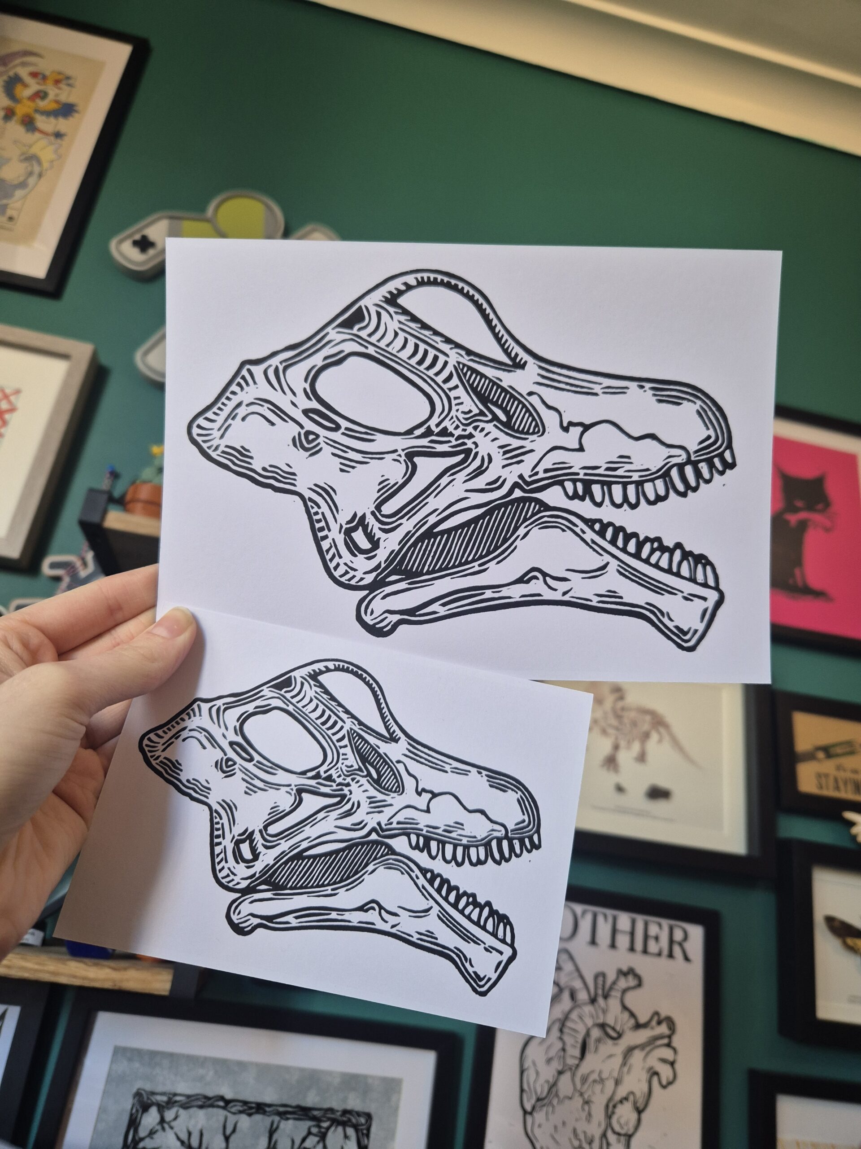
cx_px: 430
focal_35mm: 23
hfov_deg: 58.9
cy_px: 574
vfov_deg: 73.9
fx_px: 763
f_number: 1.8
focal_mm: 5.4
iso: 200
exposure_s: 1/100
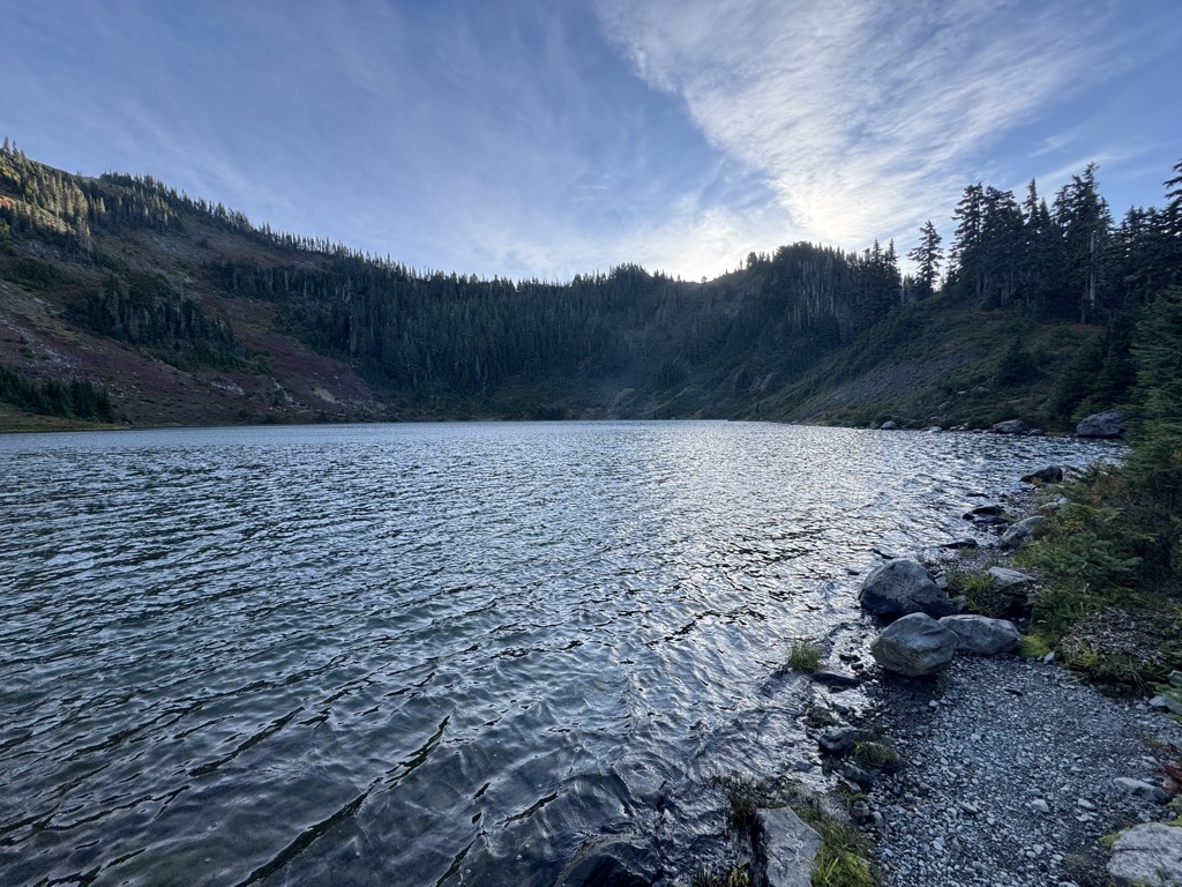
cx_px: 591
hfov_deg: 102.1
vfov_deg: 85.7
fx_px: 478
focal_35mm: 14
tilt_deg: -4.8
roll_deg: +0.0
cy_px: 444
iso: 40
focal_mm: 2.22
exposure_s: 1/294
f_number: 2.2
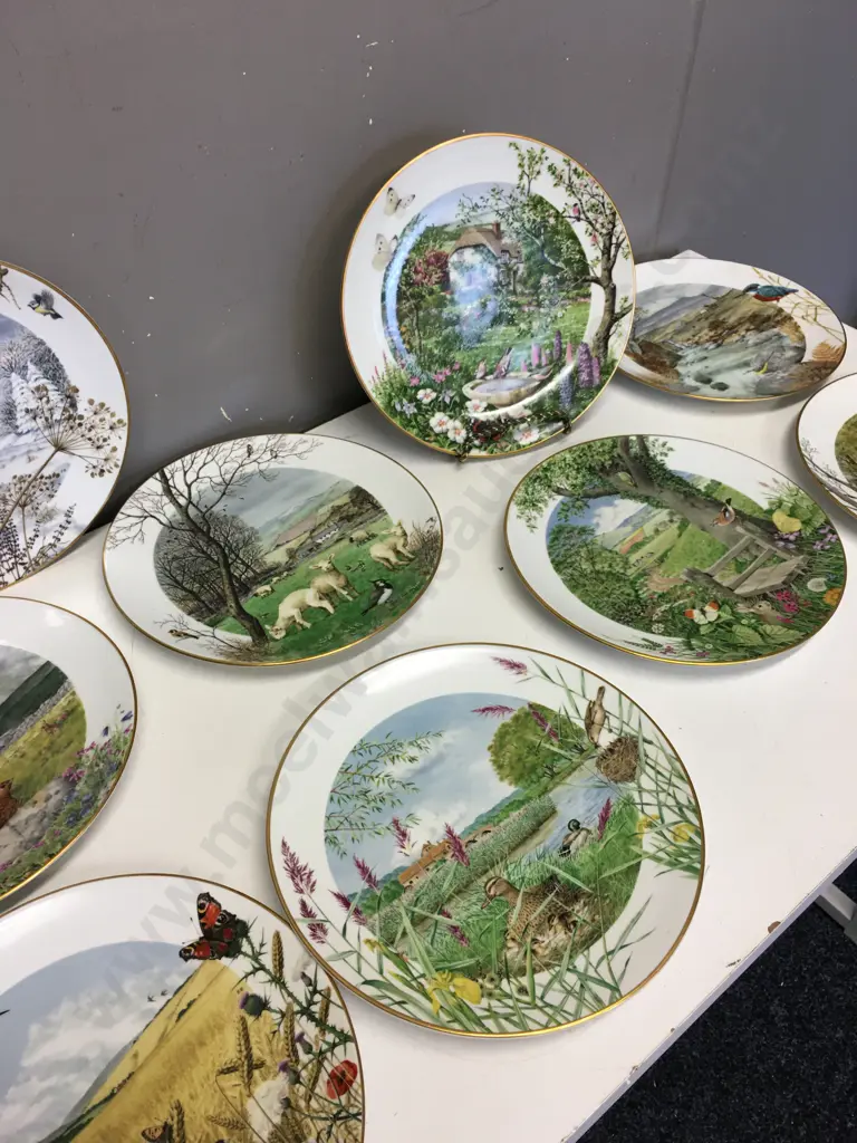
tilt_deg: -44.2
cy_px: 572
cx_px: 428
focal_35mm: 29
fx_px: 957
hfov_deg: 48.2
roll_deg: -2.2
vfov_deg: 61.7
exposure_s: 1/33
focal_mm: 4.15
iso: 32
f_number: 2.2
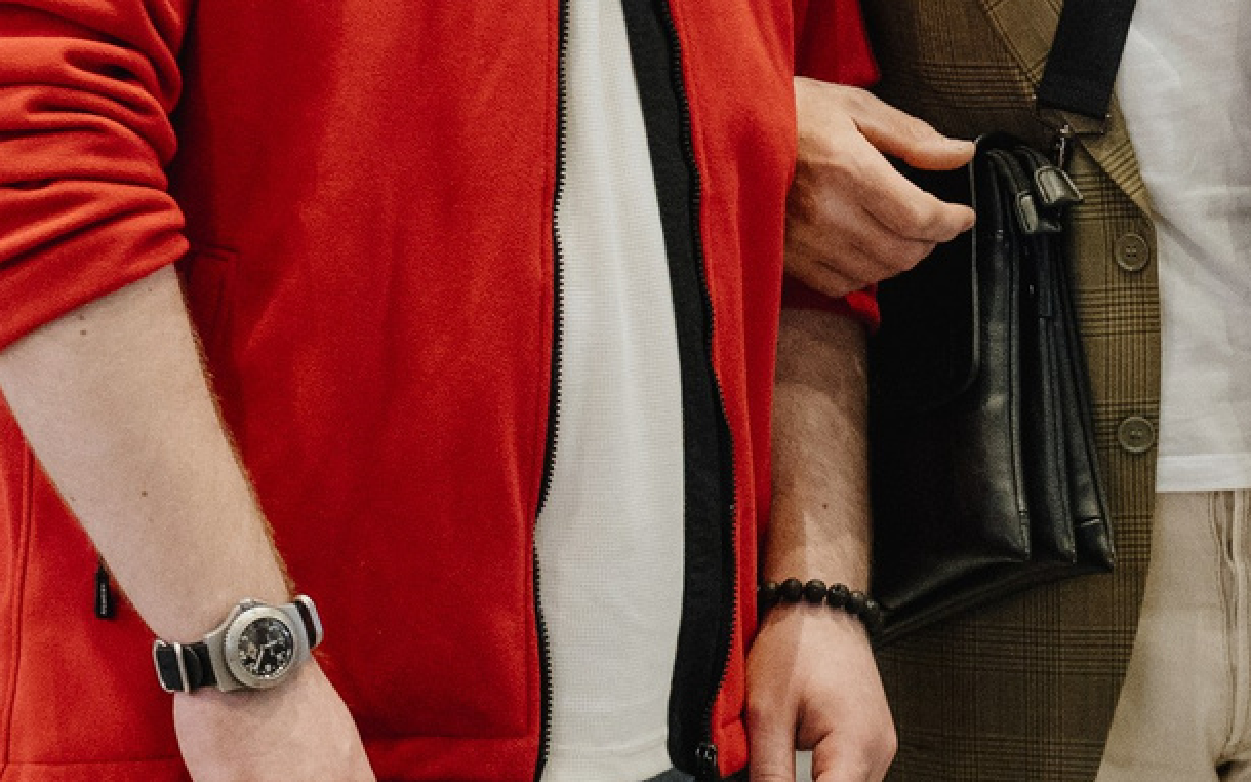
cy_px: -87
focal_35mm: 214
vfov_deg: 6.1
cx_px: 1540
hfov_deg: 9.7
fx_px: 7295
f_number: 2.2
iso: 2500
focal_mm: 50
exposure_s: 1/160
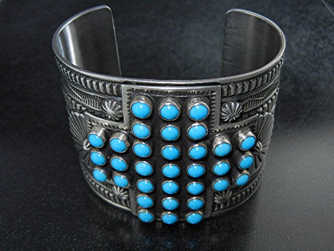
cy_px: 126
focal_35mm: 45
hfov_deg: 42.1
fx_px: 434
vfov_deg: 32.2
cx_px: 167
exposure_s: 1/30
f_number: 7.6
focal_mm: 8.1
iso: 800
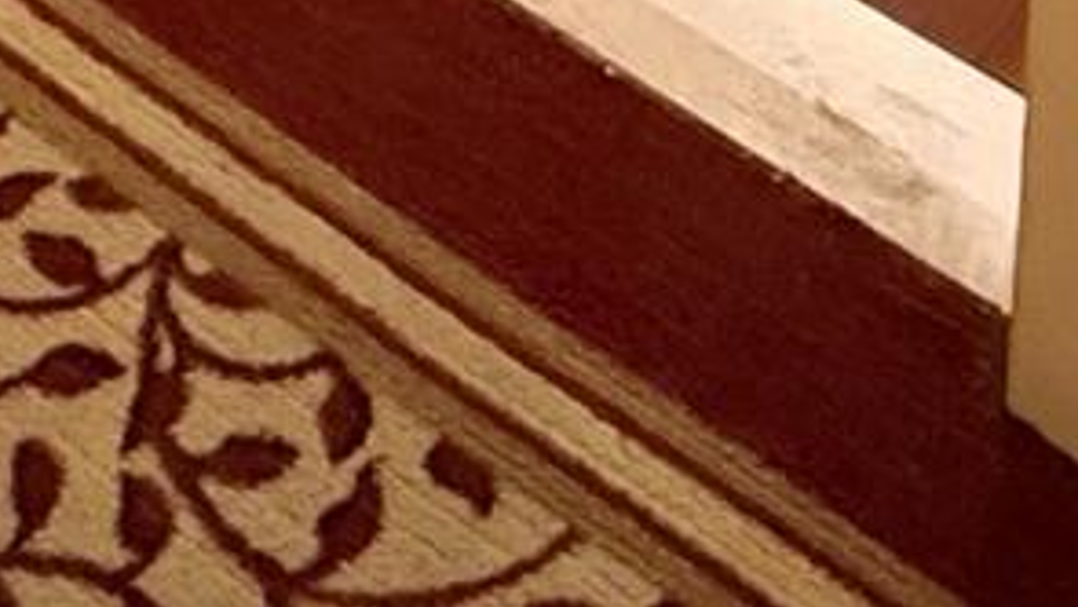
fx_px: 3030
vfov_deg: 7.0
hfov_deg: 20.0
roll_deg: -2.8
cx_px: 786
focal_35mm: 106
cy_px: -2139
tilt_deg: -5.9
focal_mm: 2.22
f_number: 2.2
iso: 1250
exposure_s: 1/40
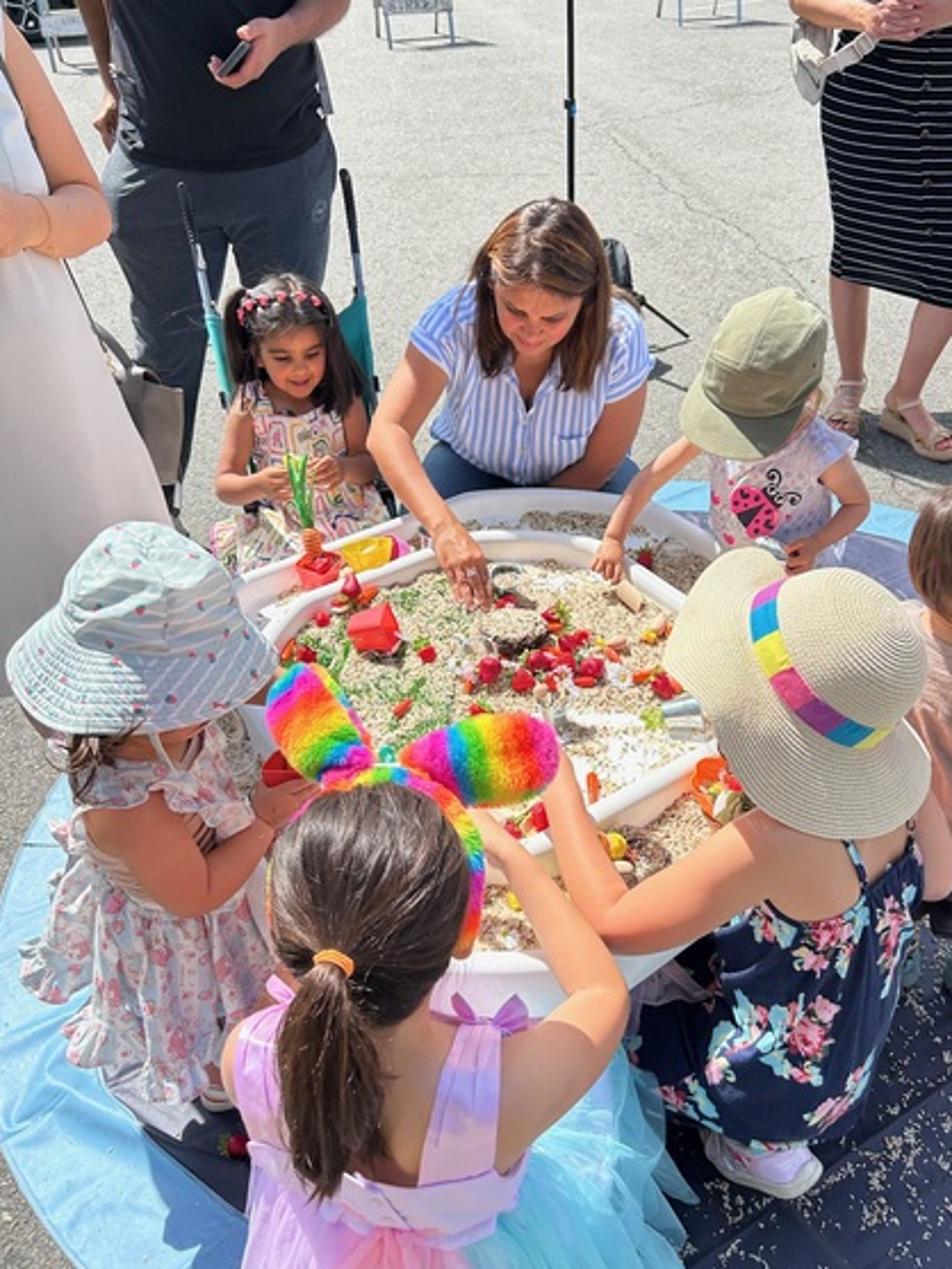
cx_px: 510
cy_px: 649
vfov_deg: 63.4
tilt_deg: -37.2
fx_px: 1026
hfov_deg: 49.7
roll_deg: +2.1
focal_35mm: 28
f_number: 1.5
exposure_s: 1/2915
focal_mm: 5.7
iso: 50
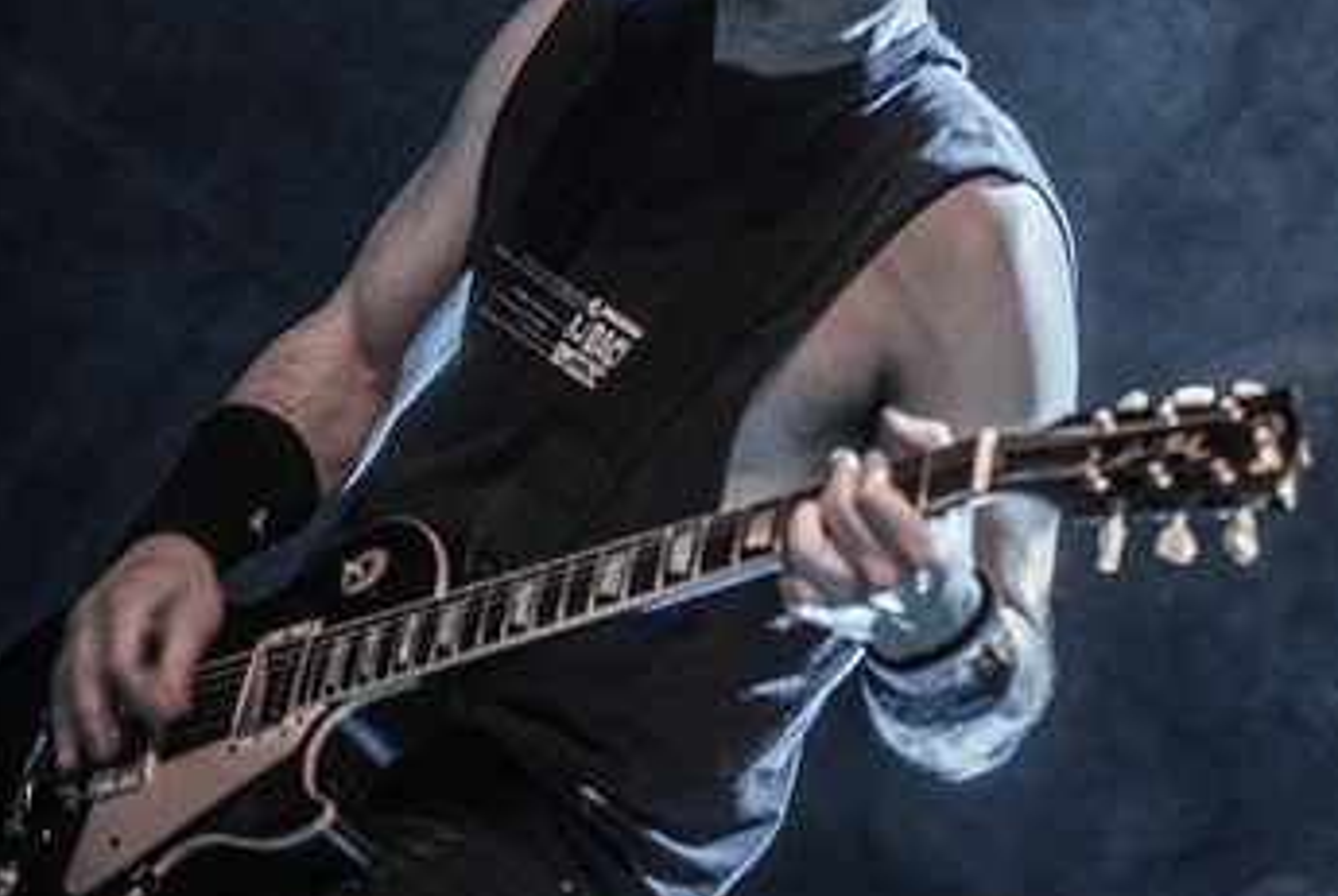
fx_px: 5433
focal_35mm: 146
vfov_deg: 9.4
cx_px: 1179
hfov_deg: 13.9
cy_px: 211
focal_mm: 70
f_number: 2.8
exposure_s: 1/100
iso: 2000
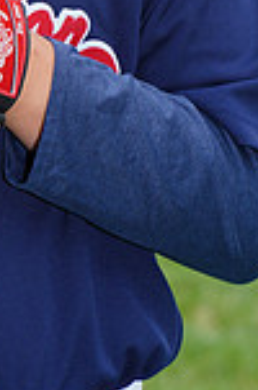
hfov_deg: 2.1
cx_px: -76
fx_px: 6987
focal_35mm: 647
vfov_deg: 3.2
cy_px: -152
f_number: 9
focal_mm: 168
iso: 200
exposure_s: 1/250
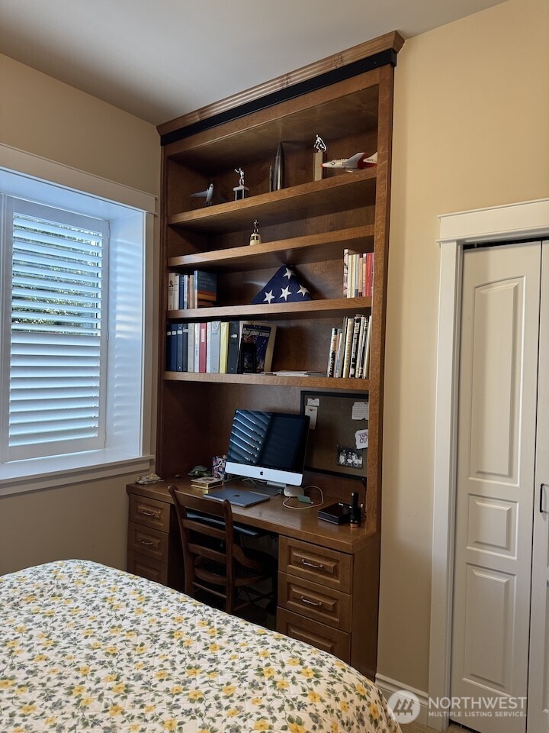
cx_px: 274
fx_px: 508
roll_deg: -1.9
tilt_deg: -0.4
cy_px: 366
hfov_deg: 56.8
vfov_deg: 71.6
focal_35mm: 24
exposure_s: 1/60
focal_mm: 6.76
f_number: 1.78
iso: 200
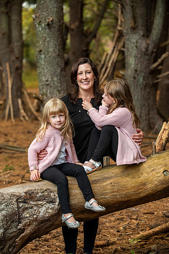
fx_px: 817
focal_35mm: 116
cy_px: 127
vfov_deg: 17.6
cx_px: 84
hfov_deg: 11.8
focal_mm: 116
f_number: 4
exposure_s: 1/125
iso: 250
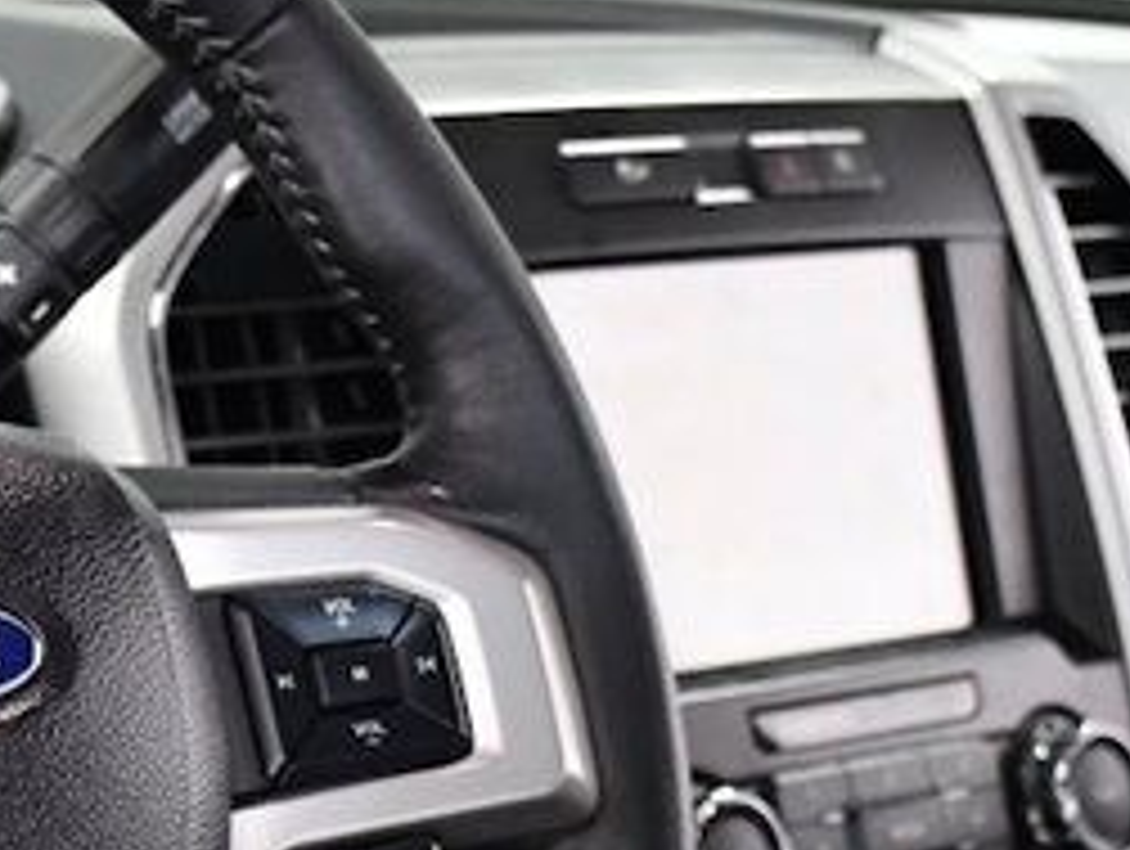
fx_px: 4609
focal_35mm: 141
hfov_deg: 13.9
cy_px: 785
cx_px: 194
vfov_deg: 10.5
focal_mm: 24
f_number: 4
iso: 2500
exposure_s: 1/160
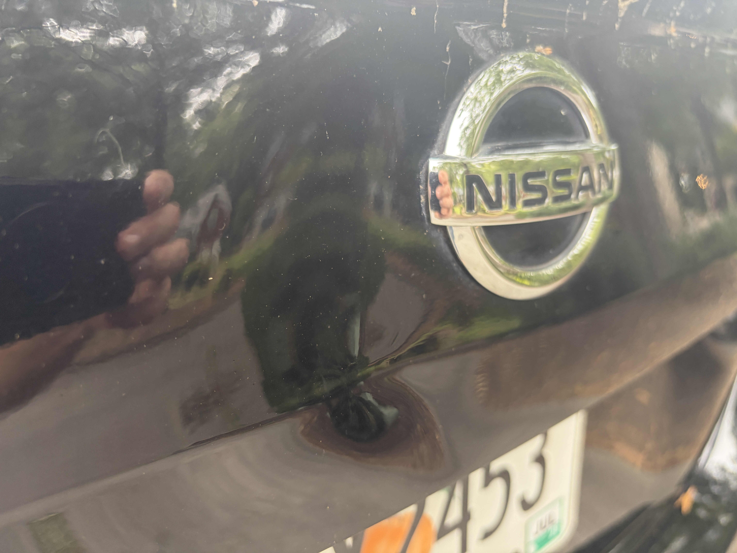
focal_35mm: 26
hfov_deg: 67.3
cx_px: 368
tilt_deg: -20.9
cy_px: 276
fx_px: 554
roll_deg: -0.5
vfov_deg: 53.1
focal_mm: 5.96
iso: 160
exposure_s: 1/60
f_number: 1.6
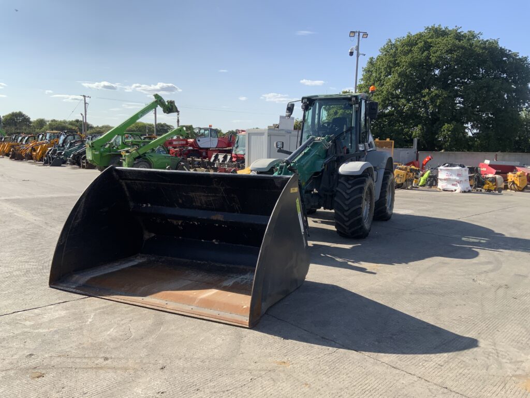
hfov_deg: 61.7
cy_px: 199
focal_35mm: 29
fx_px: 444
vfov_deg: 48.2
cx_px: 265
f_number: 1.8
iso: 16
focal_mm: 3
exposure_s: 1/1786
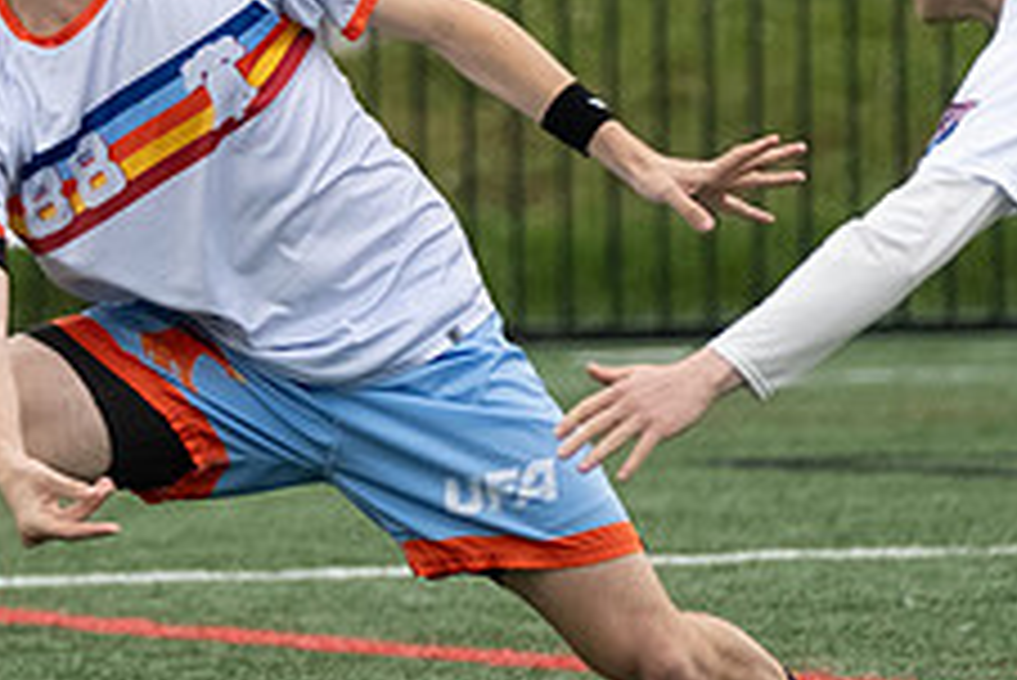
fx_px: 26995
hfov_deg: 2.2
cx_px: 254
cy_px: -163
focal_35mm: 955
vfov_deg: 1.4
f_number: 2.8
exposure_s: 1/1000
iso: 640
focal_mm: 140
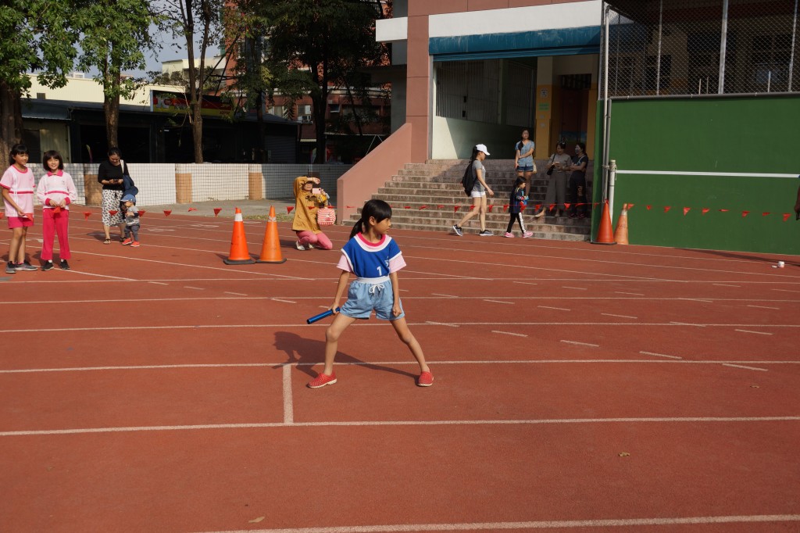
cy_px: 266
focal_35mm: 36
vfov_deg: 36.8
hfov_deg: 53.1
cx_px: 400
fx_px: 800
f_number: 10
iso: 100
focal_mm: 24
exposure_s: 1/320
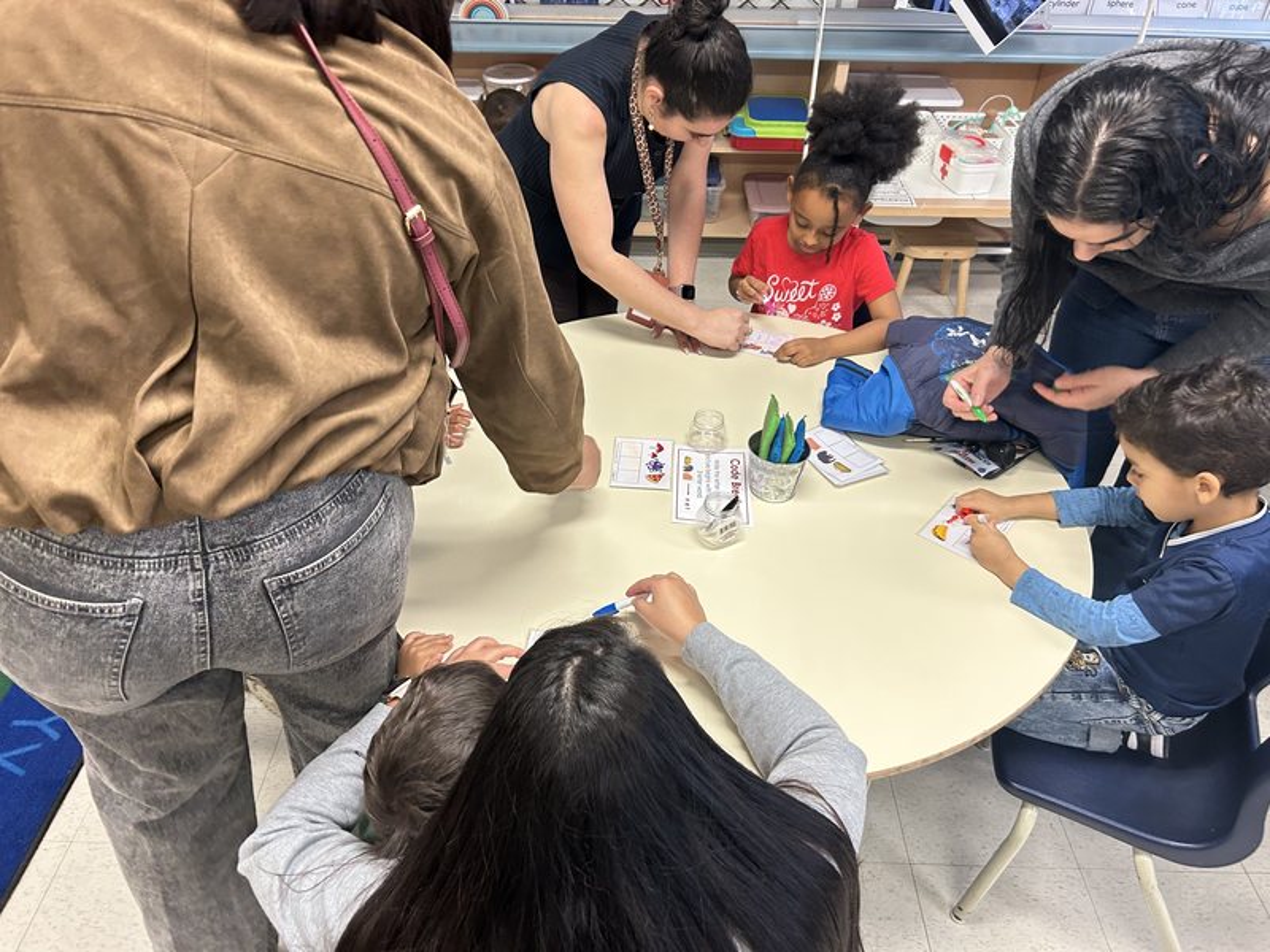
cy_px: 476
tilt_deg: -38.4
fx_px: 954
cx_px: 635
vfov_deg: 53.1
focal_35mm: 26
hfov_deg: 67.3
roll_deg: -1.9
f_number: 1.5
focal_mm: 5.7
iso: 160
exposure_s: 1/60
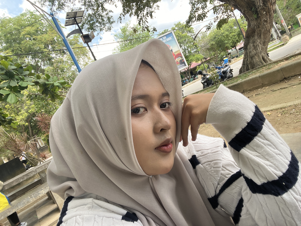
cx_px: 150
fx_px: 200
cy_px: 113
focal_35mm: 23
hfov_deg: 73.9
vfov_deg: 58.9
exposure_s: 1/155
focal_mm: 2.71
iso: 50
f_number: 2.2
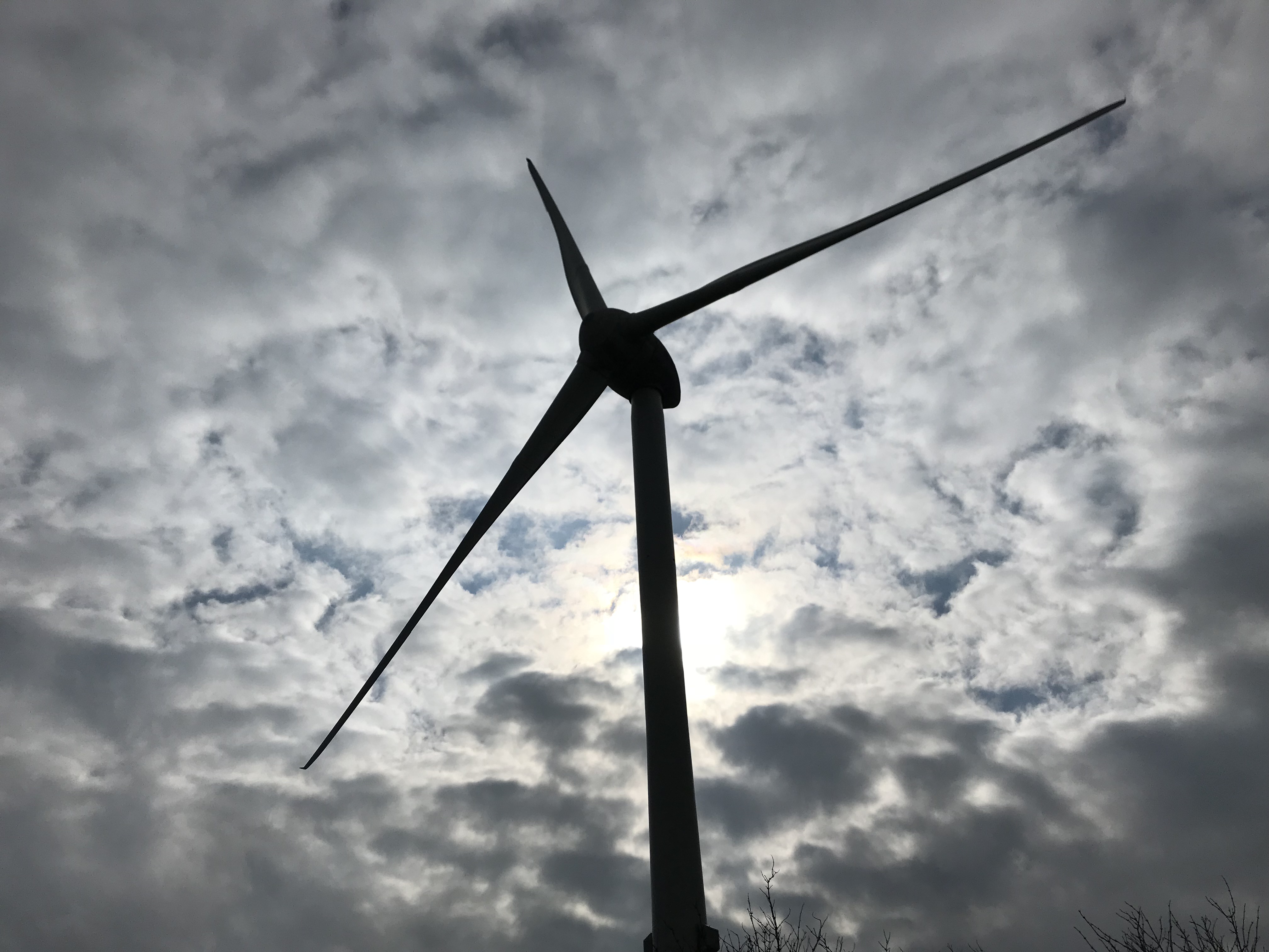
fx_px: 1026
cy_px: 476
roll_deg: +1.8
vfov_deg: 49.7
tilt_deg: +39.7
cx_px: 634
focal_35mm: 28
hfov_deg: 63.4
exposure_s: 1/32258
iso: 25
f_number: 1.8
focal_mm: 3.99
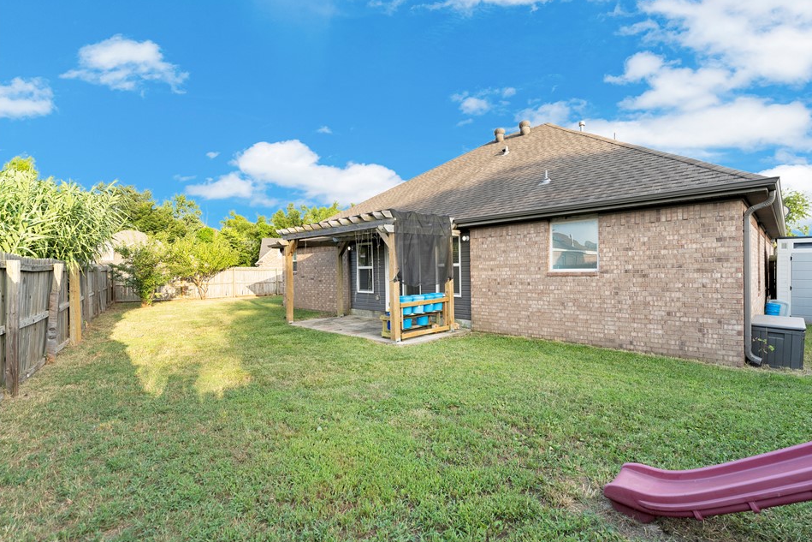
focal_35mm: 16
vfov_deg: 73.7
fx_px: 361
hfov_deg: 96.3
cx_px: 455
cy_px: 260
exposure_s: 1/60
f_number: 2.8
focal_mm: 14
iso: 250
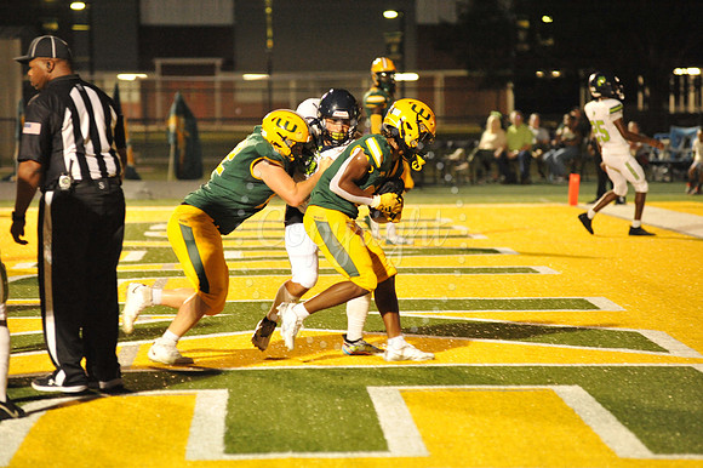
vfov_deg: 7.4
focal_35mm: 185
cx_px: 352
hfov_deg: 11.1
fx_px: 3610
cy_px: 234
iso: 6400
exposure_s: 1/320
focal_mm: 185
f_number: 4
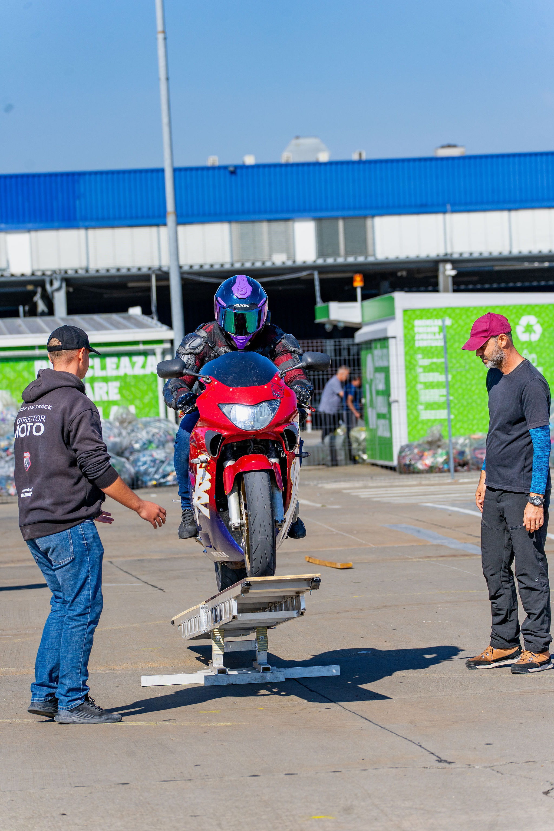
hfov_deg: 9.0
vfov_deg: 13.5
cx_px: 277
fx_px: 3508
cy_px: 416
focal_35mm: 152
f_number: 7.1
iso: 125
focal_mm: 152
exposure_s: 1/1250
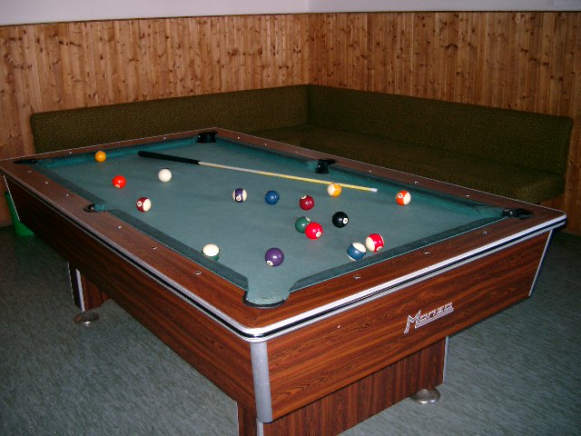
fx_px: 621
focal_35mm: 37
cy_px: 218
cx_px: 290
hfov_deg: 50.1
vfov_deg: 38.7
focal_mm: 7.6
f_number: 2.6
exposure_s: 1/60
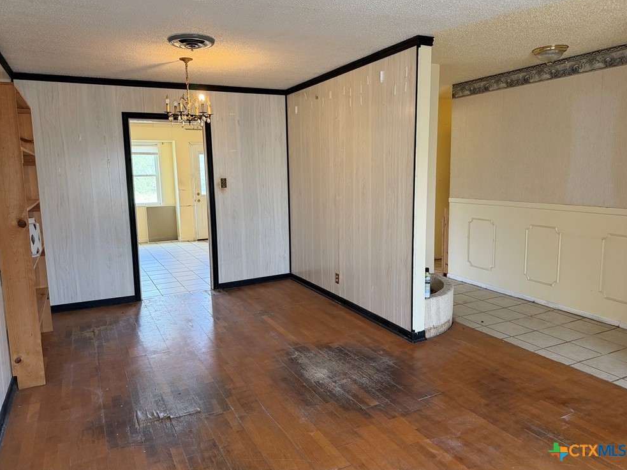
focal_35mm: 25
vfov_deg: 54.9
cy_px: 229
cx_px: 315
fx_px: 453
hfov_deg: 69.4
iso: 250
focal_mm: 6.76
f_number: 1.78
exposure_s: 1/120
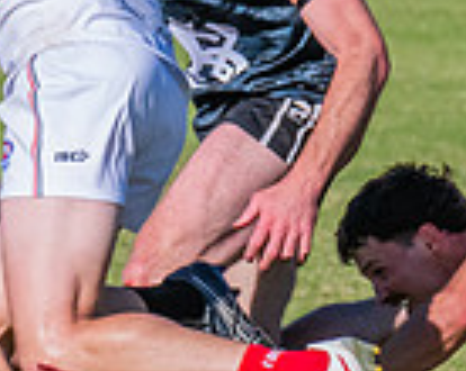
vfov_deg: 0.7
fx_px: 32585
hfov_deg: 0.8
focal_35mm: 2366
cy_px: 224
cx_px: -110
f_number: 14
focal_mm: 460
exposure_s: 1/1600
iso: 1600
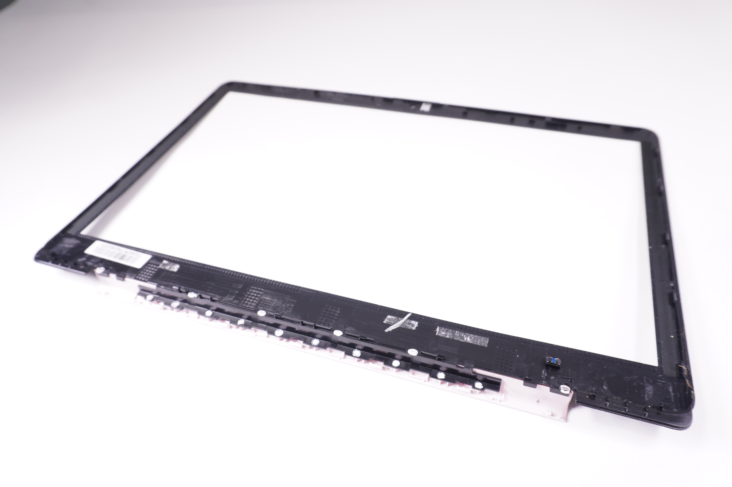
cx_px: 366
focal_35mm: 24
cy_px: 244
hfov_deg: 73.8
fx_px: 488
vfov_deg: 53.0
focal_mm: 16
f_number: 5.6
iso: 640
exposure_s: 1/250
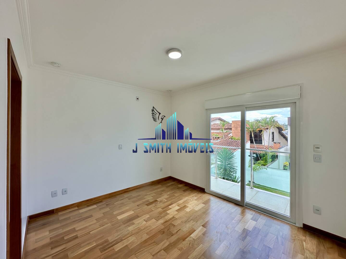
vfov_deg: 85.7
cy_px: 130
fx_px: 140
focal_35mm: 14
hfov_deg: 102.1
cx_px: 173
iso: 40
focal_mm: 2.22
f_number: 2.2
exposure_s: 1/186
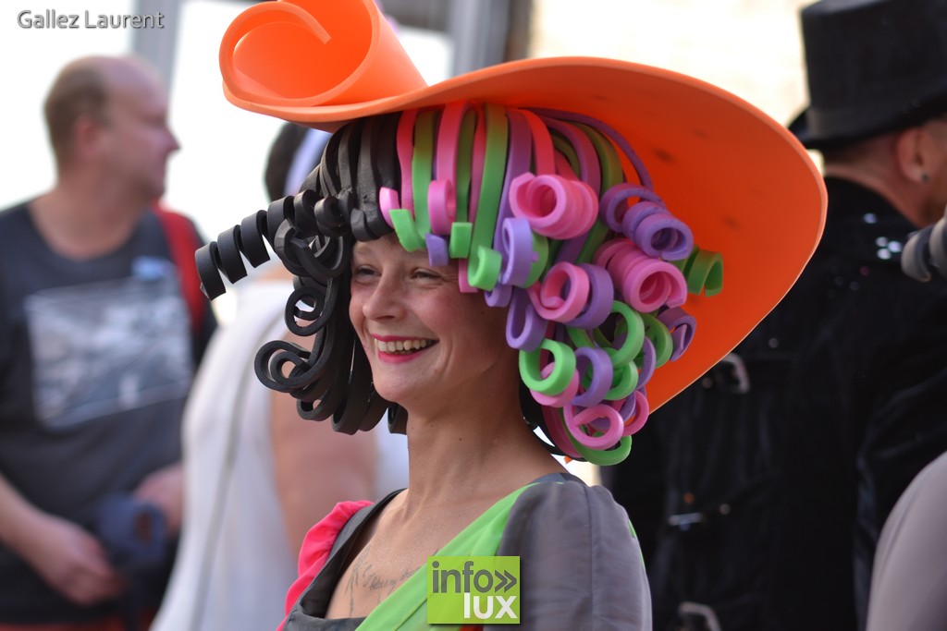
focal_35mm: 128
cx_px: 474
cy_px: 316
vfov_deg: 10.8
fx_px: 3354
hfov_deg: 16.1
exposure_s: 1/250
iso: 100
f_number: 2.8
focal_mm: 85
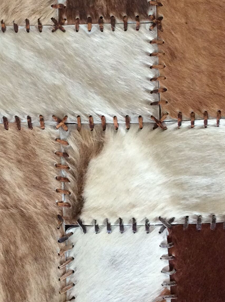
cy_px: 128
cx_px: 39
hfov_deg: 19.9
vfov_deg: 26.7
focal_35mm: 73
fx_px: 634
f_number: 2.4
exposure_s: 1/25
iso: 160
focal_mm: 3.3
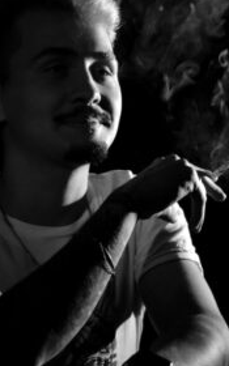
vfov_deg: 9.6
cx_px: 49
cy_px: 184
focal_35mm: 218
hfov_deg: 6.0
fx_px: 2177
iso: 1600
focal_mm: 80
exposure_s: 1/60
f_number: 5.3
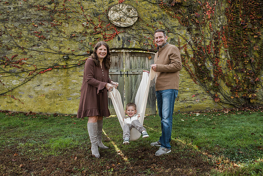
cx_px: 128
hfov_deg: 65.7
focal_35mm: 28
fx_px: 204
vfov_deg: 46.6
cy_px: 89
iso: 1000
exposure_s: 1/400
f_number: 5.6
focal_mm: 27
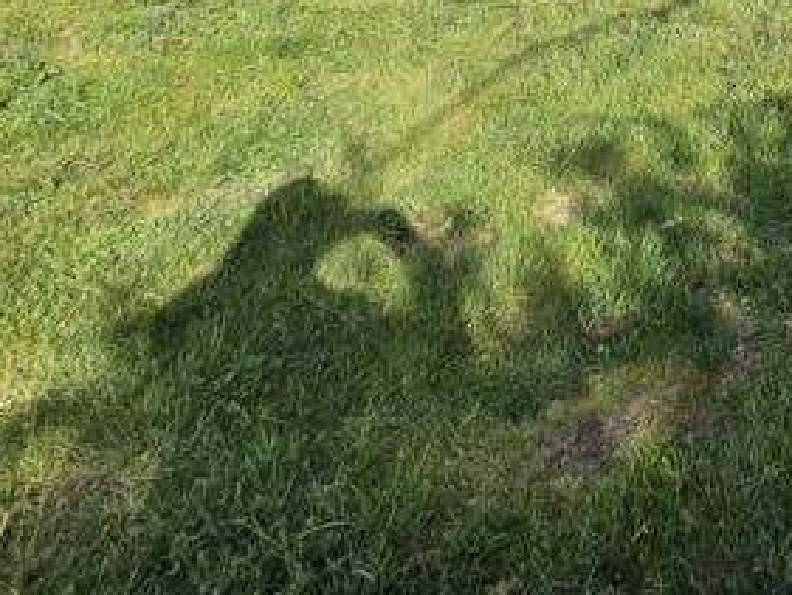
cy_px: -245
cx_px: 916
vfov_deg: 28.6
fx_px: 847
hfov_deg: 38.9
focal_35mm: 37
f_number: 2.2
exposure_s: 1/1176
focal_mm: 2.2
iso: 50
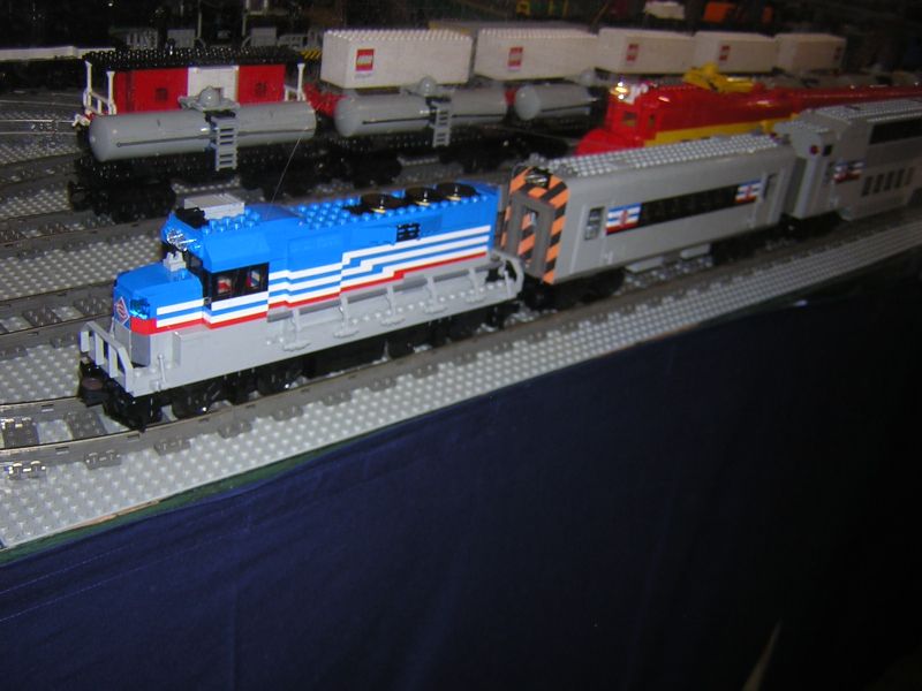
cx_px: 461
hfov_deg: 51.4
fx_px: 959
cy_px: 346
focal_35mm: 36
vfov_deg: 39.7
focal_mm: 4.7
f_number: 2.6
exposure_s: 1/60.1
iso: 100
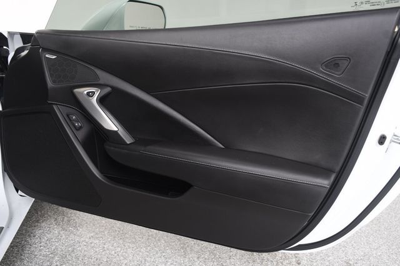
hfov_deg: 55.8
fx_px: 378
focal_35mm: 34
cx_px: 200
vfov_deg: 38.8
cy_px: 133
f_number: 4.5
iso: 100
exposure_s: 1/160
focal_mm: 23
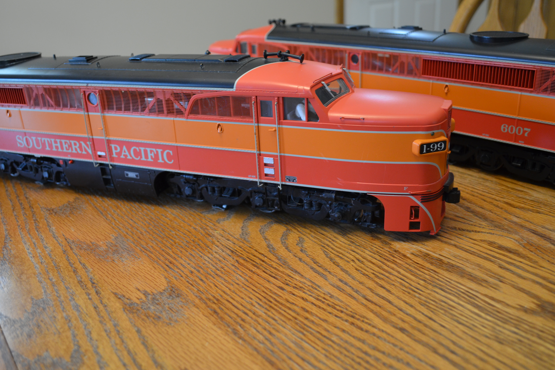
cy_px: 184
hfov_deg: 55.8
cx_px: 270
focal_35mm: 34
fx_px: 524
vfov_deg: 38.9
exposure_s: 1/30
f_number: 3.8
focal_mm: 22
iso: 900
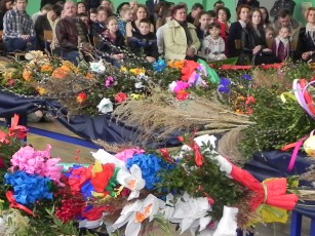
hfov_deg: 16.3
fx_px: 1092
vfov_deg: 12.3
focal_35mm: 120
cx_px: 75
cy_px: 161
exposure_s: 1/65.6
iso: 160
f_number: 3.2
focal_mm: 8.2
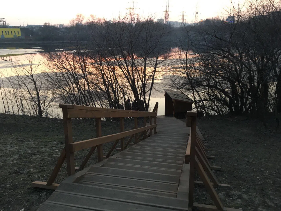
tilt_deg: -18.4
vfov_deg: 48.2
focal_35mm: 29
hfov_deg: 61.7
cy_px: 106
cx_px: 140
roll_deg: +0.5
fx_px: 235
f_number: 2.2
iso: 100
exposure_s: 1/33
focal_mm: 4.15
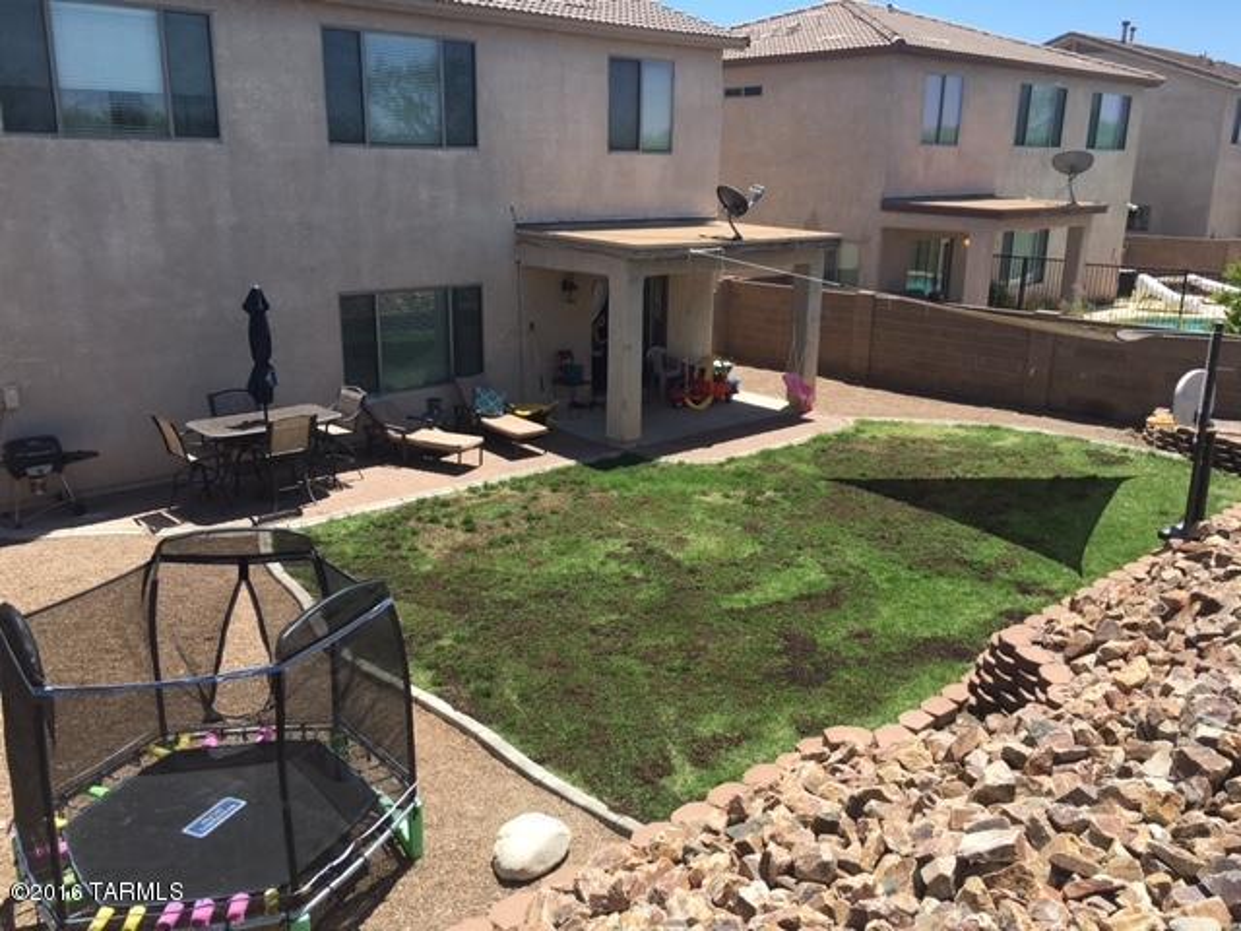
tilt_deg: -16.1
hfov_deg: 61.7
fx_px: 1040
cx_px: 620
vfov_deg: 48.2
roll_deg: -0.6
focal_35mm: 29
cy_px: 466
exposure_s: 1/1099
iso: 25
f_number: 2.2
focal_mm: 4.15
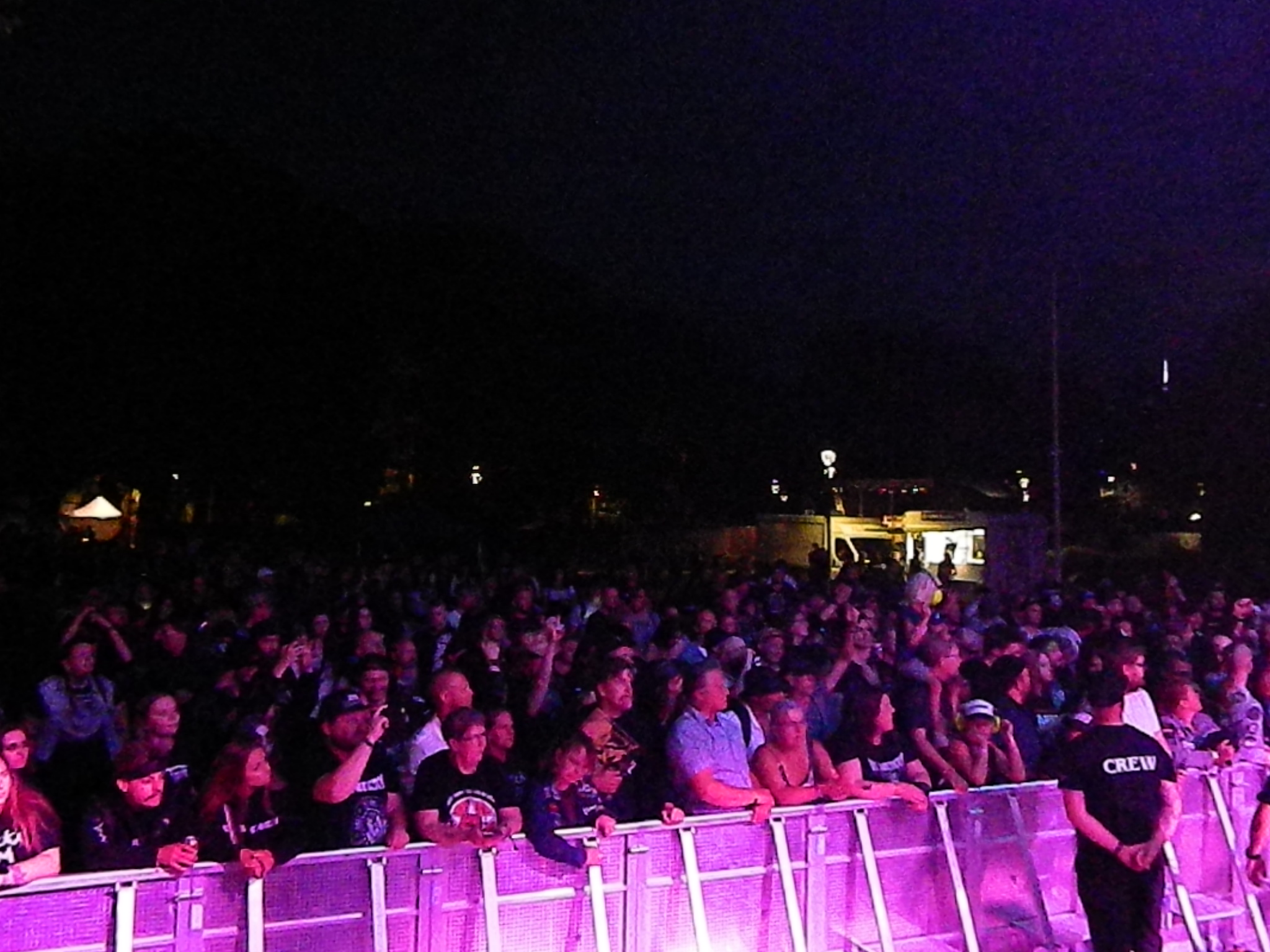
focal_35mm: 31
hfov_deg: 58.4
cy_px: 476
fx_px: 1137
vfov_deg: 45.4
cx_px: 635
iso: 3200
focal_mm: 5.6
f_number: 3.2
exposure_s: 1/60
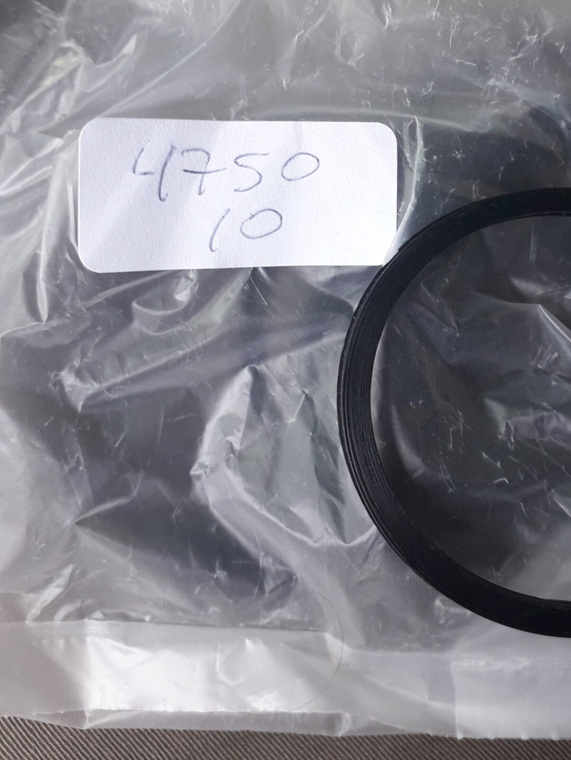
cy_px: 232
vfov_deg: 43.0
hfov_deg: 33.0
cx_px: 428
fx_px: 945
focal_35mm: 43
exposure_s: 1/100
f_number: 1.9
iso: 40
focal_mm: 3.6
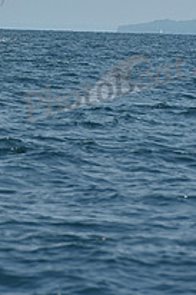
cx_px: -51
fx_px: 4613
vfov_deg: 3.6
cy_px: -115
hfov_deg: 2.4
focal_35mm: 564
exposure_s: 1/1000
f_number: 10
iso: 320
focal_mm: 200
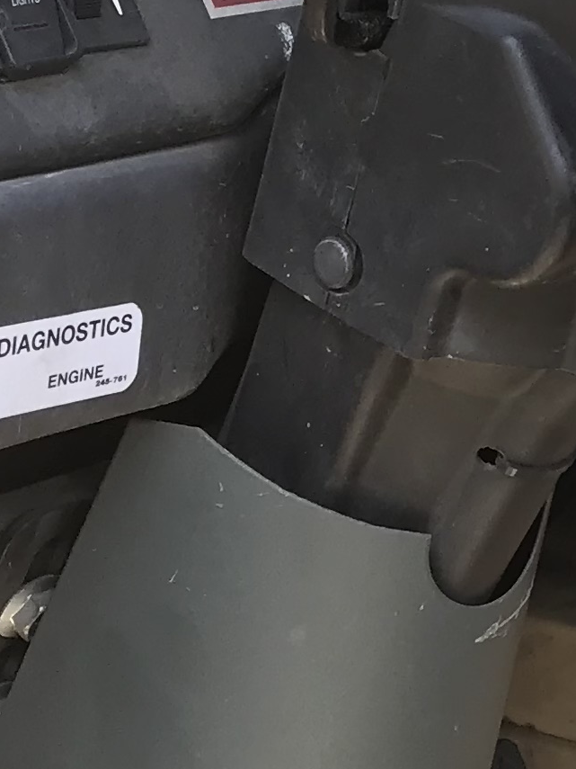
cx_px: 1242
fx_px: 2929
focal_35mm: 132
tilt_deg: -7.7
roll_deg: -0.8
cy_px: 27
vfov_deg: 14.7
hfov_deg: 10.2
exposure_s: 1/161
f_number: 1.8
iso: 20
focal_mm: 3.99
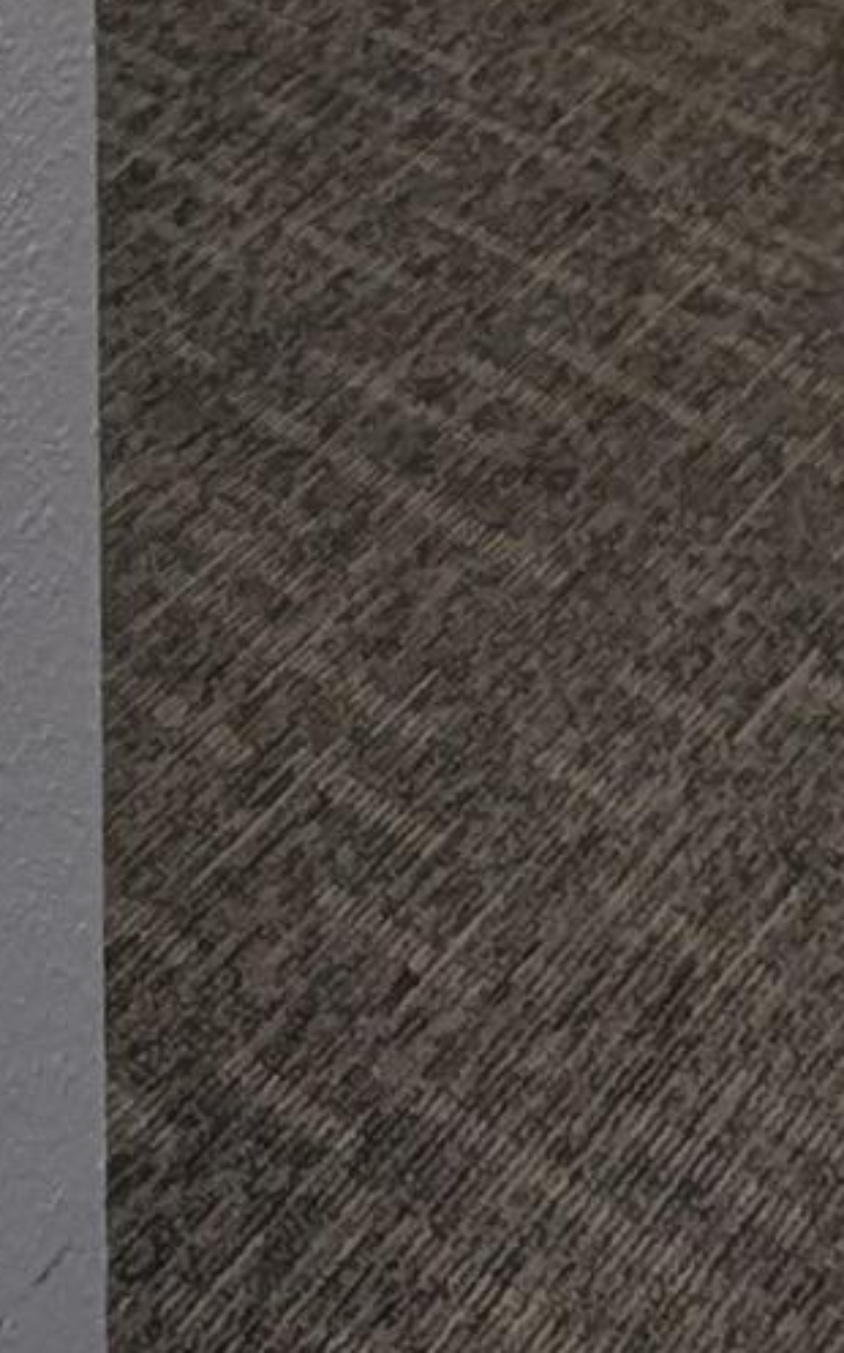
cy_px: -1367
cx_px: -144
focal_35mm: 85
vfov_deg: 17.4
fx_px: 3133
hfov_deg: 14.9
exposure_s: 1/91.5
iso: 43
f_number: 2.2
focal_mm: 1.95
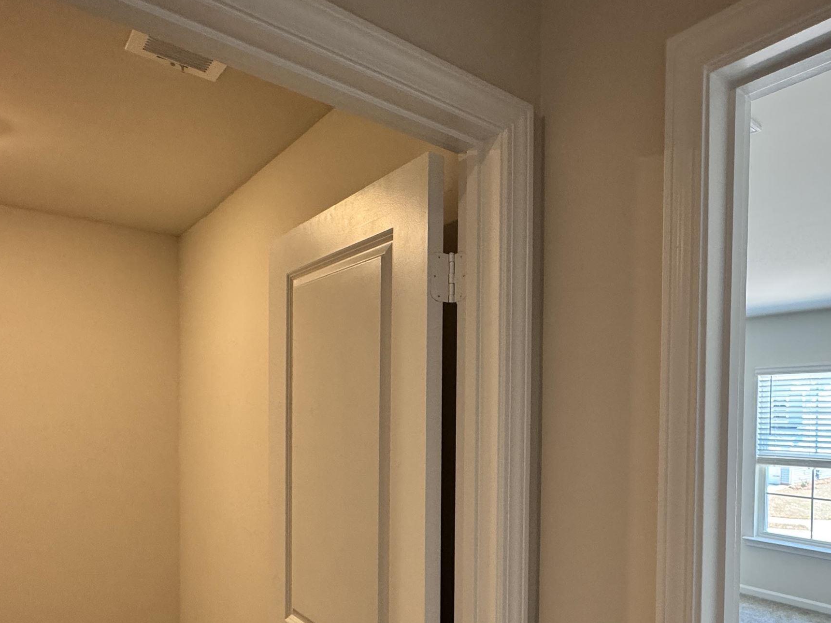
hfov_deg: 68.3
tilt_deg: -1.7
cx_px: 520
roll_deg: -0.2
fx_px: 600
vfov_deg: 53.5
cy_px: 428
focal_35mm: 25
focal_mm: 2.22
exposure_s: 1/120
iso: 320
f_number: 2.2
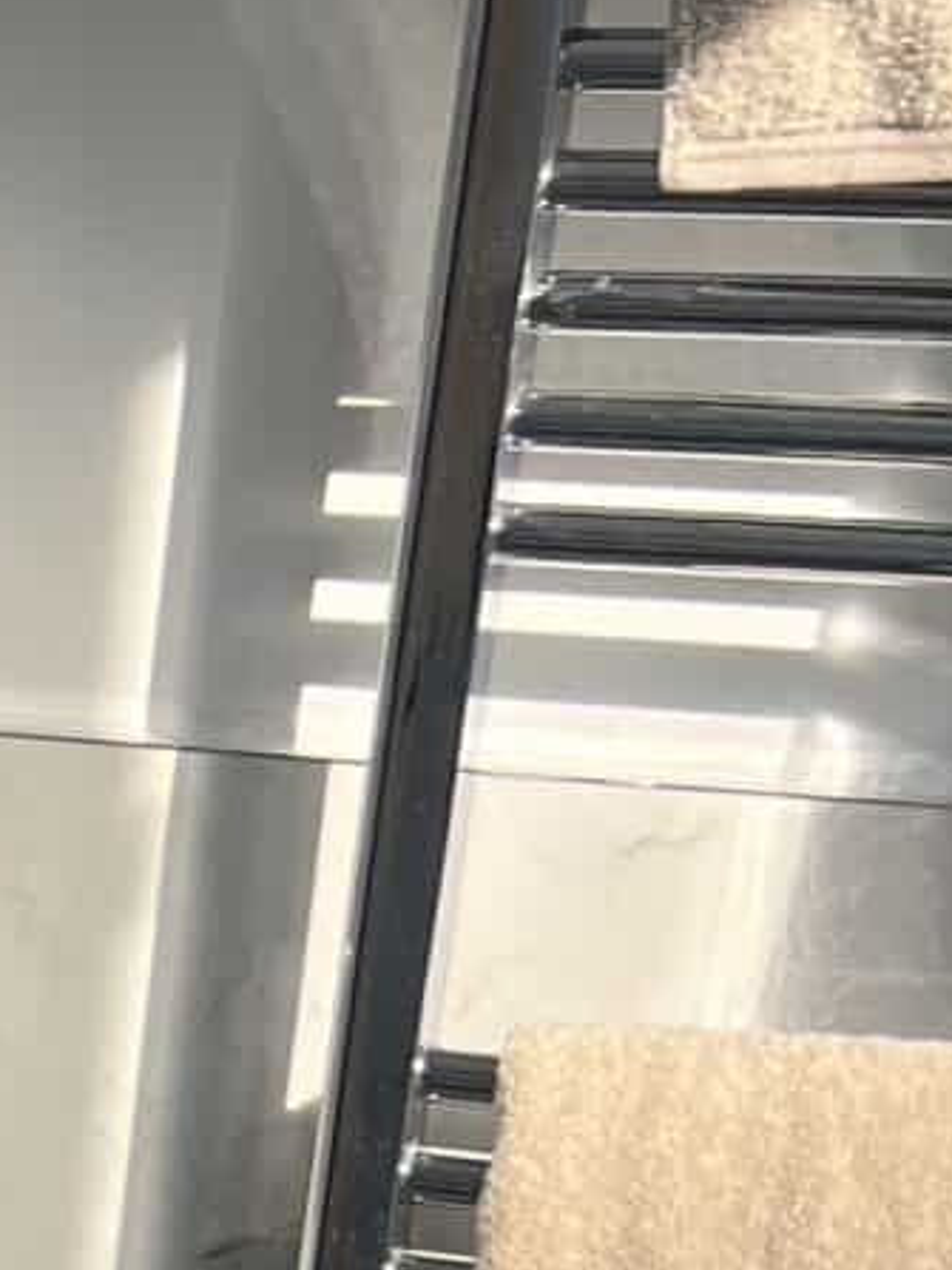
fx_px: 5466
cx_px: -1304
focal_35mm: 149
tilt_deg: -25.9
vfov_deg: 11.7
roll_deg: +0.8
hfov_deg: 9.0
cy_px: 2614
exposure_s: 1/413
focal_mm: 5.7
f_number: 1.5
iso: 50
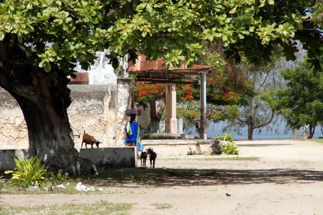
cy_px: 108
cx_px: 162
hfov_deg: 6.9
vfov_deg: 4.6
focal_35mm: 300
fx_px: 2689
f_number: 9
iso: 100
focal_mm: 200
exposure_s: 1/250
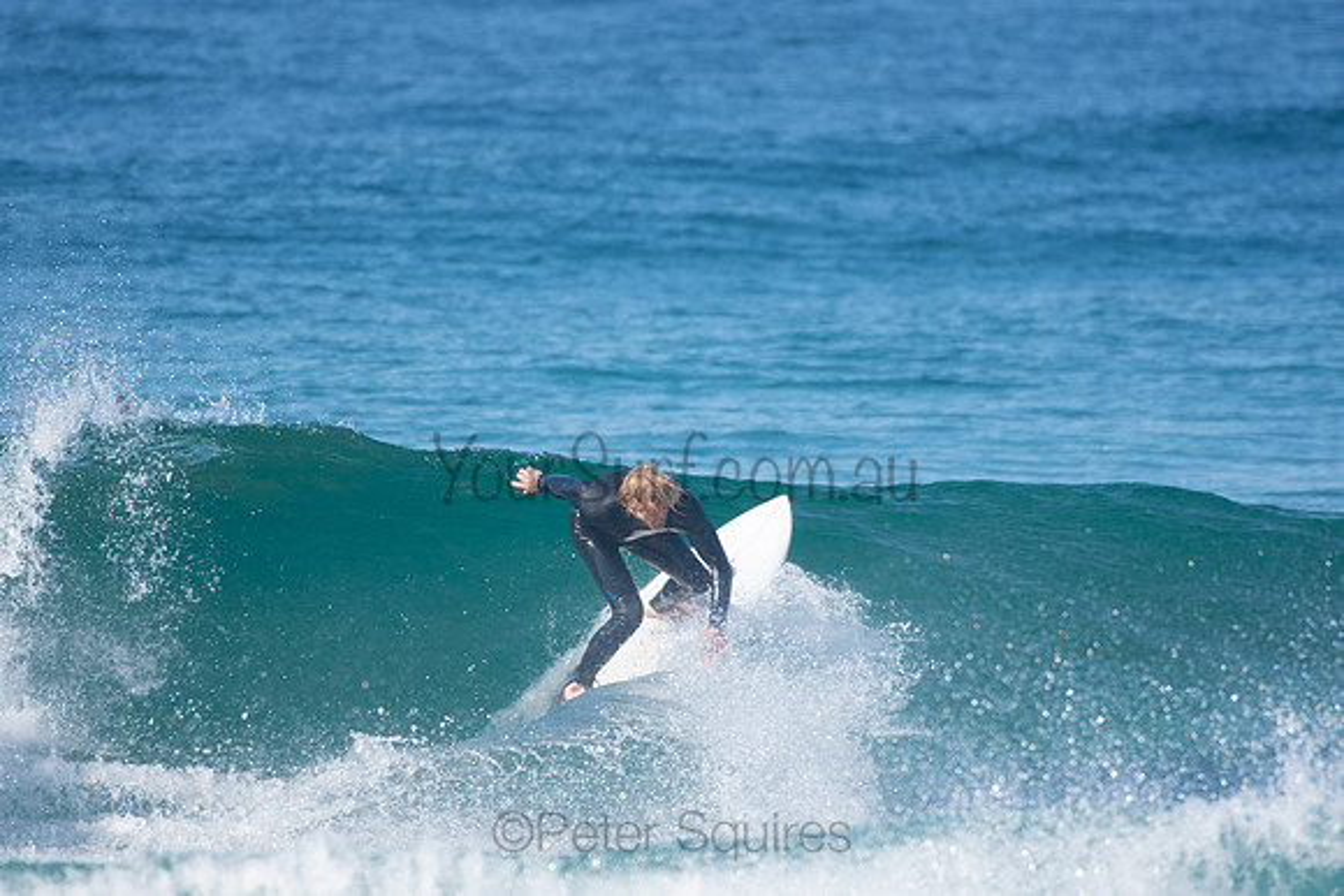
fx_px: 28005
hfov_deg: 2.7
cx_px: 672
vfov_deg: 1.8
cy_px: 448
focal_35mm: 750
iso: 400
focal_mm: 500
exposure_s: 1/1600
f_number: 5.6
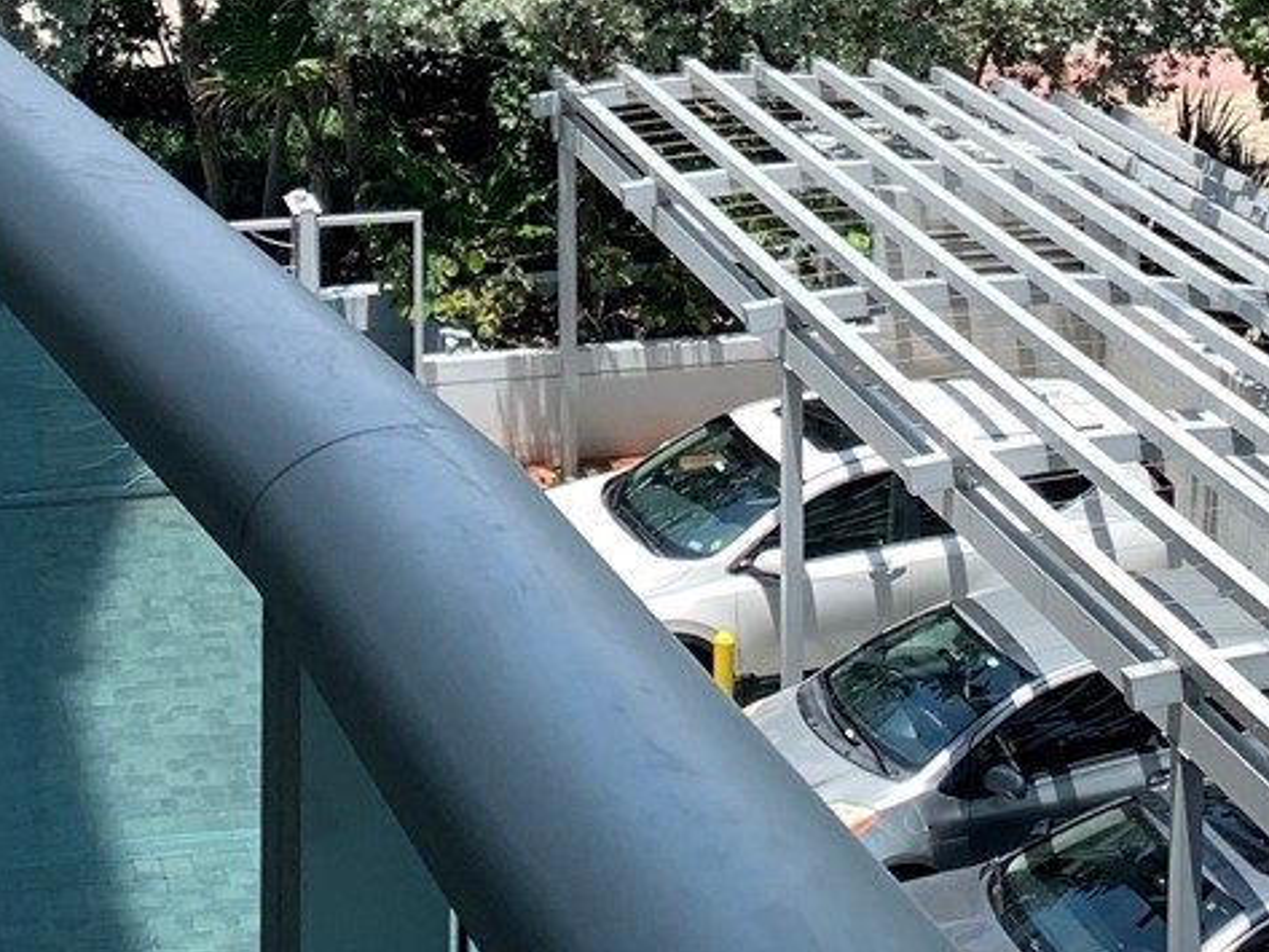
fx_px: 3227
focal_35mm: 88
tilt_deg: -3.8
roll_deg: +0.9
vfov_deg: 15.5
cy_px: -461
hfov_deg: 22.0
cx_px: 314
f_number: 1.8
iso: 25
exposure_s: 1/1513
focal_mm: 4.25
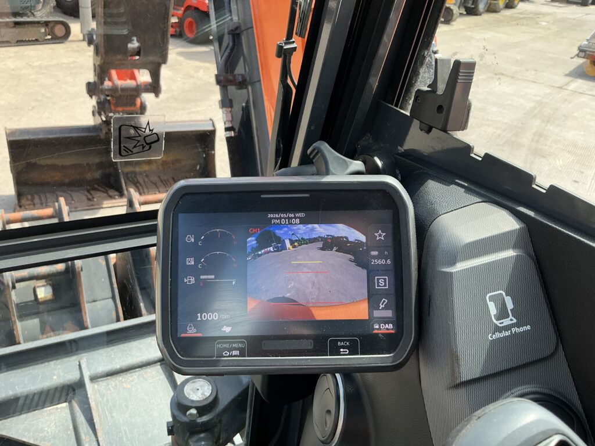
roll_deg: -8.0
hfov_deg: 63.4
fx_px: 481
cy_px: 223
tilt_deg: -28.6
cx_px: 298
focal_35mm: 28
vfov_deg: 49.7
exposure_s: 1/247
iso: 25
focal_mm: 3
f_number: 1.8
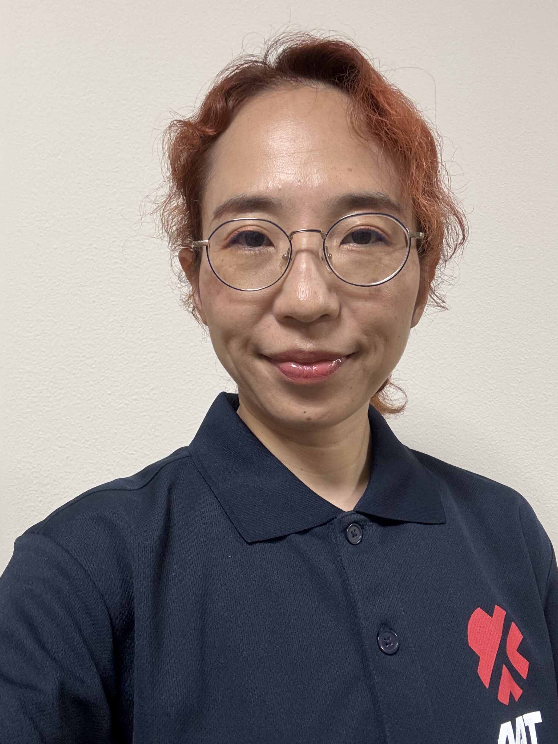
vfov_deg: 58.3
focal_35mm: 31
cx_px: 285
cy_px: 383
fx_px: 666
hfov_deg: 45.4
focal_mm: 2.69
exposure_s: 1/60
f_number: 1.9
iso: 250
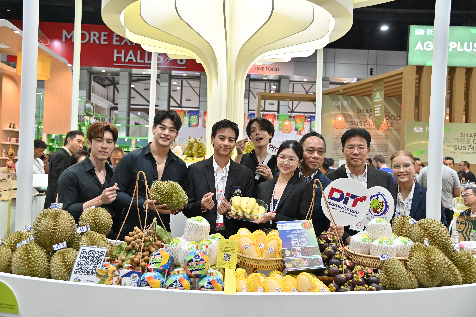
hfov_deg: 55.8
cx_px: 238
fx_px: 449
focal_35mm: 34
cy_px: 158
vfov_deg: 38.8
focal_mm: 34
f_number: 4
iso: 560
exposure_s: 1/125
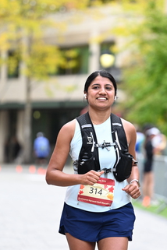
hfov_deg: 6.4
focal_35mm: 214
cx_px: 108
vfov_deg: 9.6
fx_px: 1489
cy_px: 125
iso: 640
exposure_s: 1/2000
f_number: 2.8
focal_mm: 125
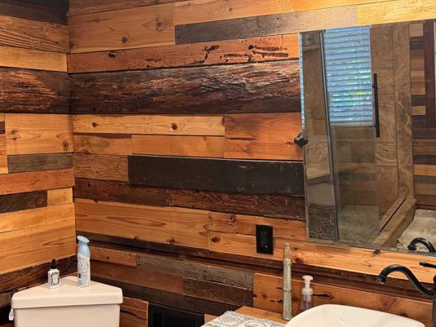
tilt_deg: -8.1
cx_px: 220
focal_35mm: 46
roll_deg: +0.4
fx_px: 580
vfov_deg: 31.4
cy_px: 205
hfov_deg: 41.2
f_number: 1.78
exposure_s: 1/120
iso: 400
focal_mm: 6.76
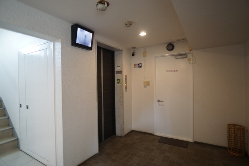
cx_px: 124
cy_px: 83
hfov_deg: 73.7
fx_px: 166
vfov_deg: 53.2
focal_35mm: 24
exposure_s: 1/60
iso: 800
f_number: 2.8
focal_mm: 16
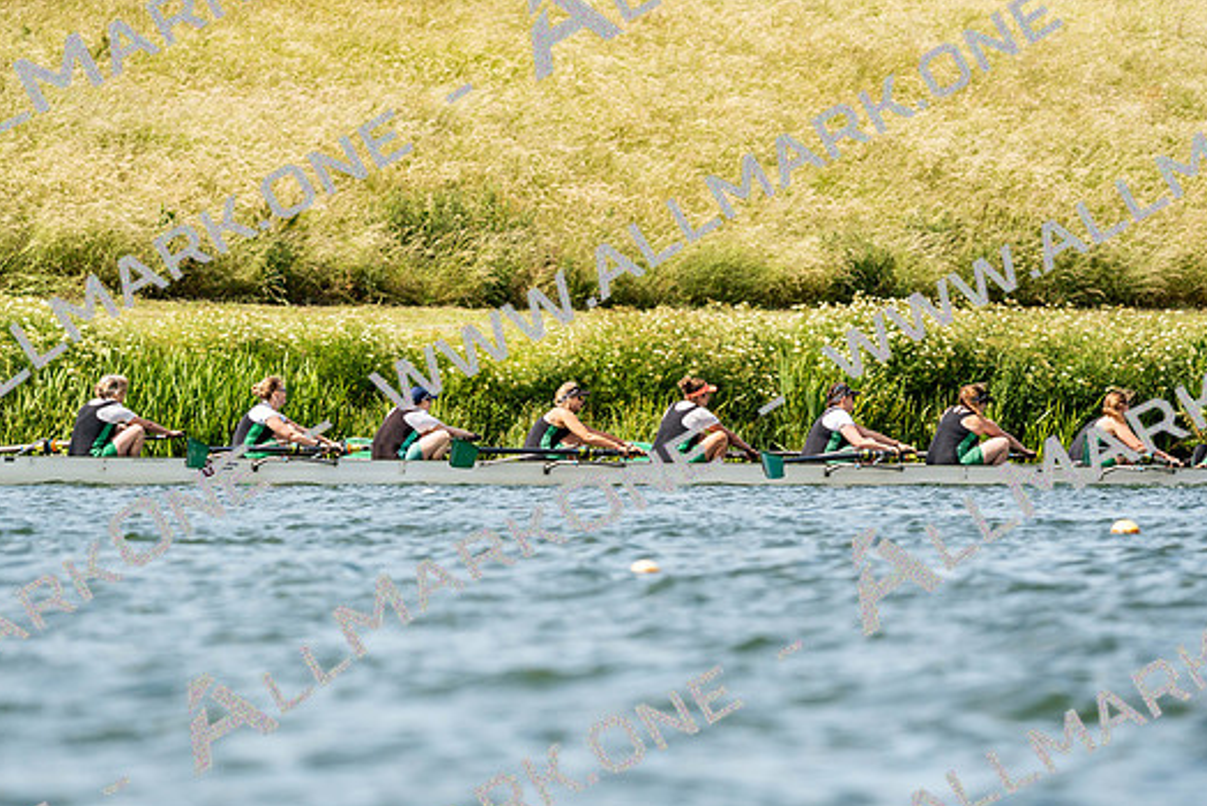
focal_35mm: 374
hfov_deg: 5.5
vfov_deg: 3.7
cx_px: 654
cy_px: 418
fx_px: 12546
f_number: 6.3
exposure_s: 1/2000
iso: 320
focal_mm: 338
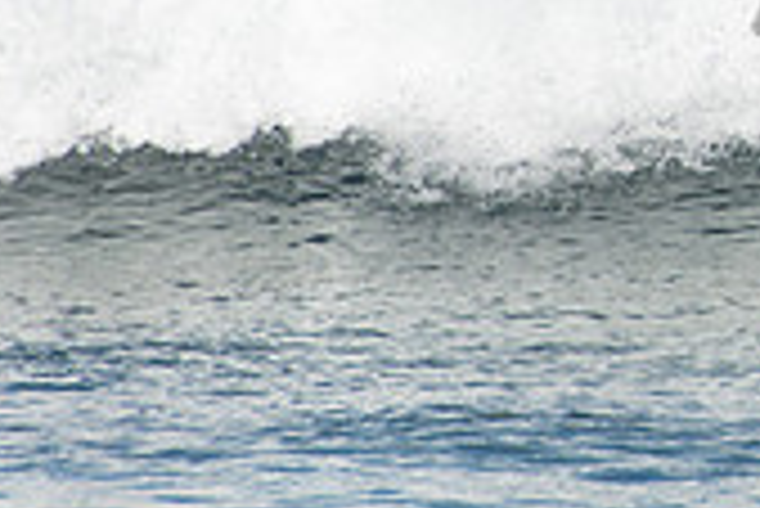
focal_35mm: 2056
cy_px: -74
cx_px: 1196
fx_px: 43441
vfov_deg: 0.7
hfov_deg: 1.0
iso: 200
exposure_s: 1/1250
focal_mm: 400
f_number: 5.6
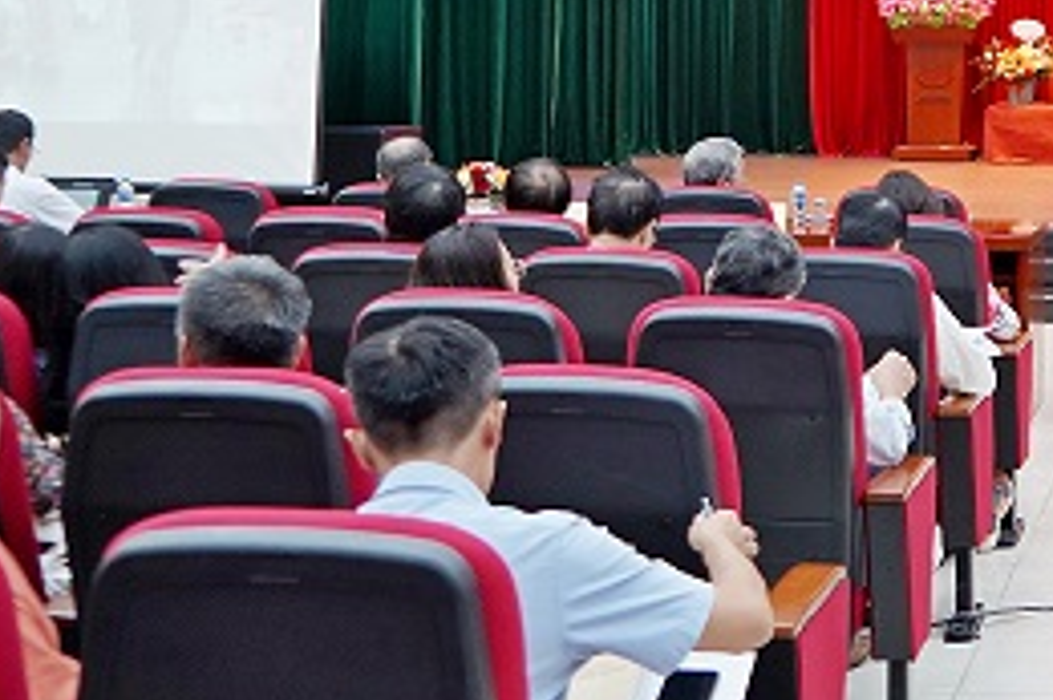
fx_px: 2192
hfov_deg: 24.8
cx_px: 1207
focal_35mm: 75
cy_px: -61
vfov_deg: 17.6
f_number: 4
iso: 1000
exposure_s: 1/160
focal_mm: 26
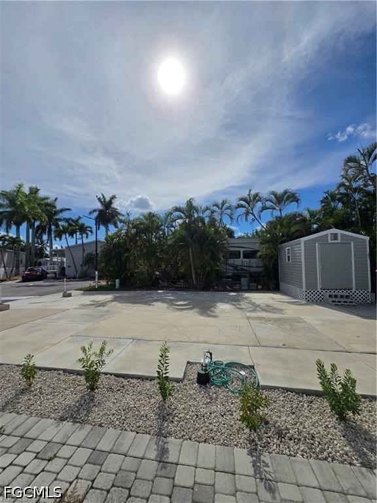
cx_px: 188
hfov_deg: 89.9
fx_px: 189
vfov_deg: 106.2
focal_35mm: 13
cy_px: 252
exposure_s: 1/10024
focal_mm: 2.2
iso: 50
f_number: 2.2
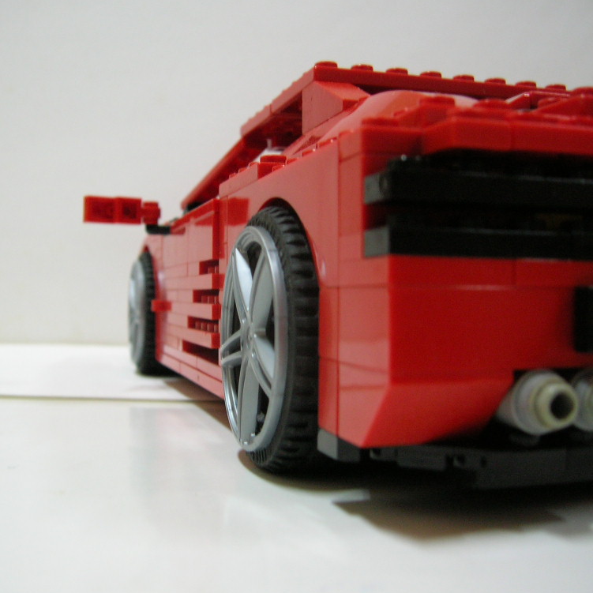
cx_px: 265
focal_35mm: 41
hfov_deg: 40.9
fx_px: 795
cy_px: 298
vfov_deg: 40.9
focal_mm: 5.7
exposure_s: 1/3.4
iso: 100
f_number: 2.9
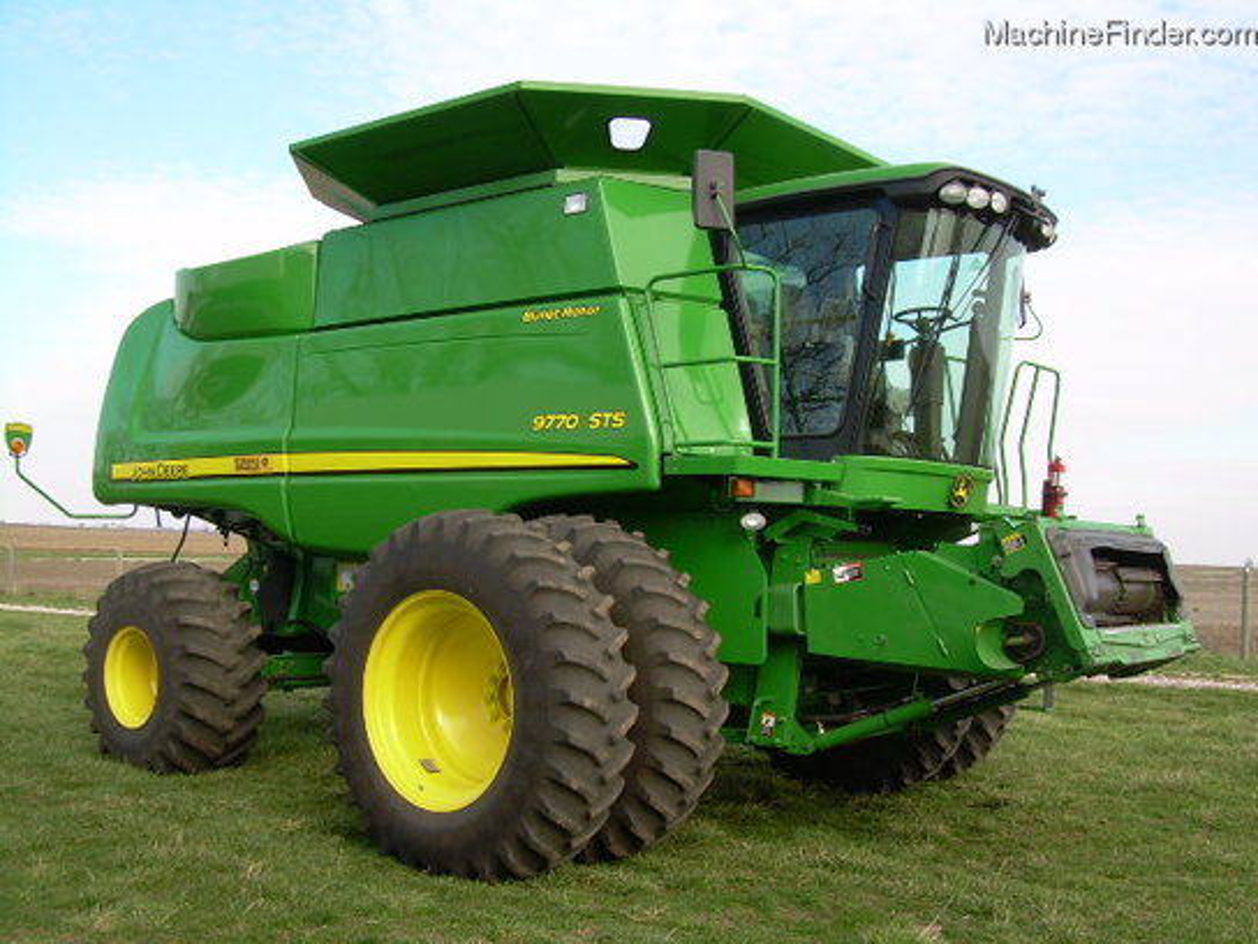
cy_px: 472
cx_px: 629
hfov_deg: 49.0
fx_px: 1381
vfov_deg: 37.7
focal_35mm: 38
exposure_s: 1/162
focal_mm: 6.3
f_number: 4.6
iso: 50
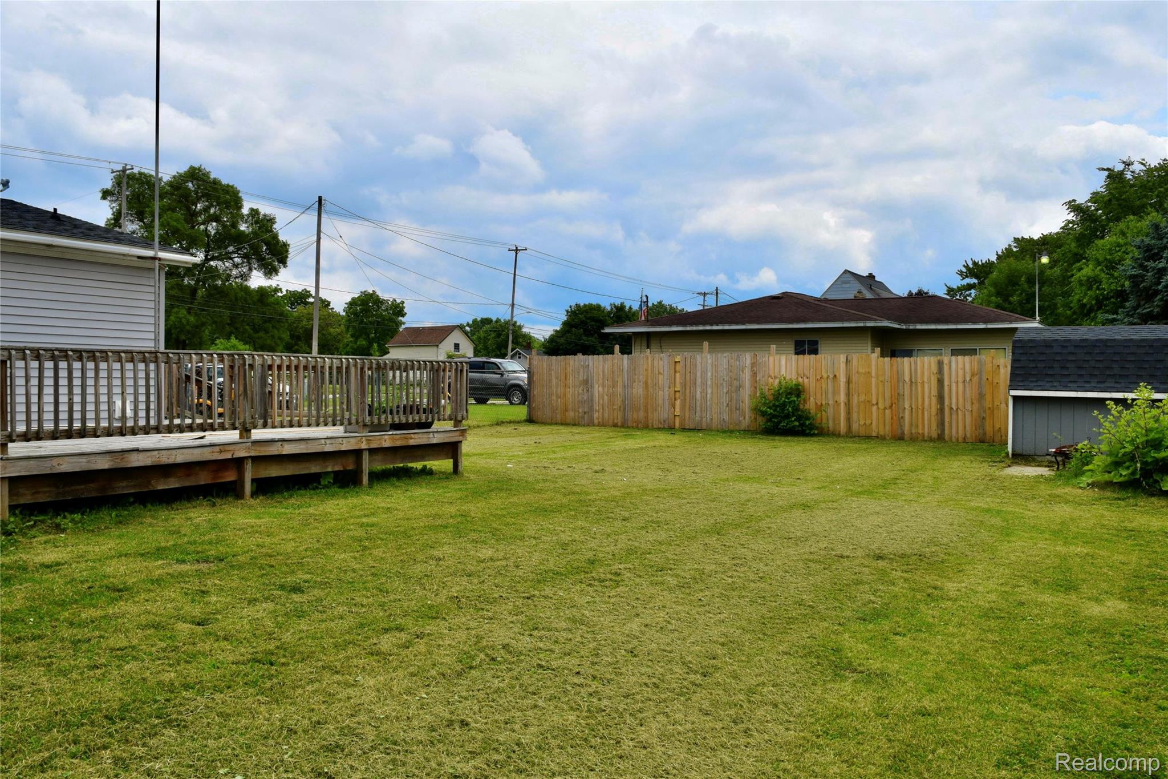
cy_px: 390
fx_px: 1022
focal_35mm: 32
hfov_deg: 59.5
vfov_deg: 41.7
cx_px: 584
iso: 200
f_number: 10
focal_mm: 21
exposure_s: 1/400
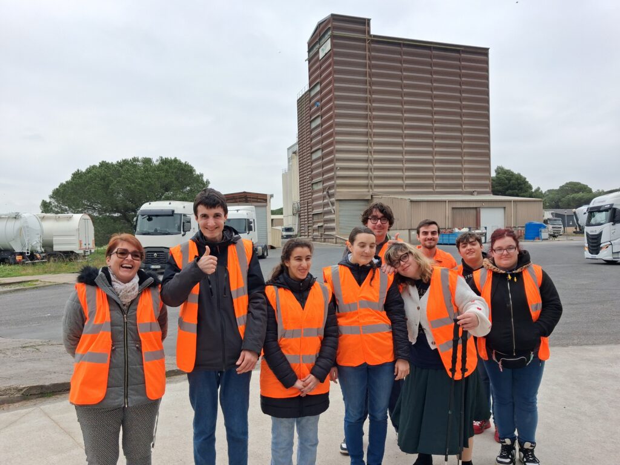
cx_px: 310
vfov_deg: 51.4
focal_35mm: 27
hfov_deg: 65.3
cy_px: 232
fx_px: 484
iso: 25
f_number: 1.8
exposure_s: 1/161
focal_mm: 4
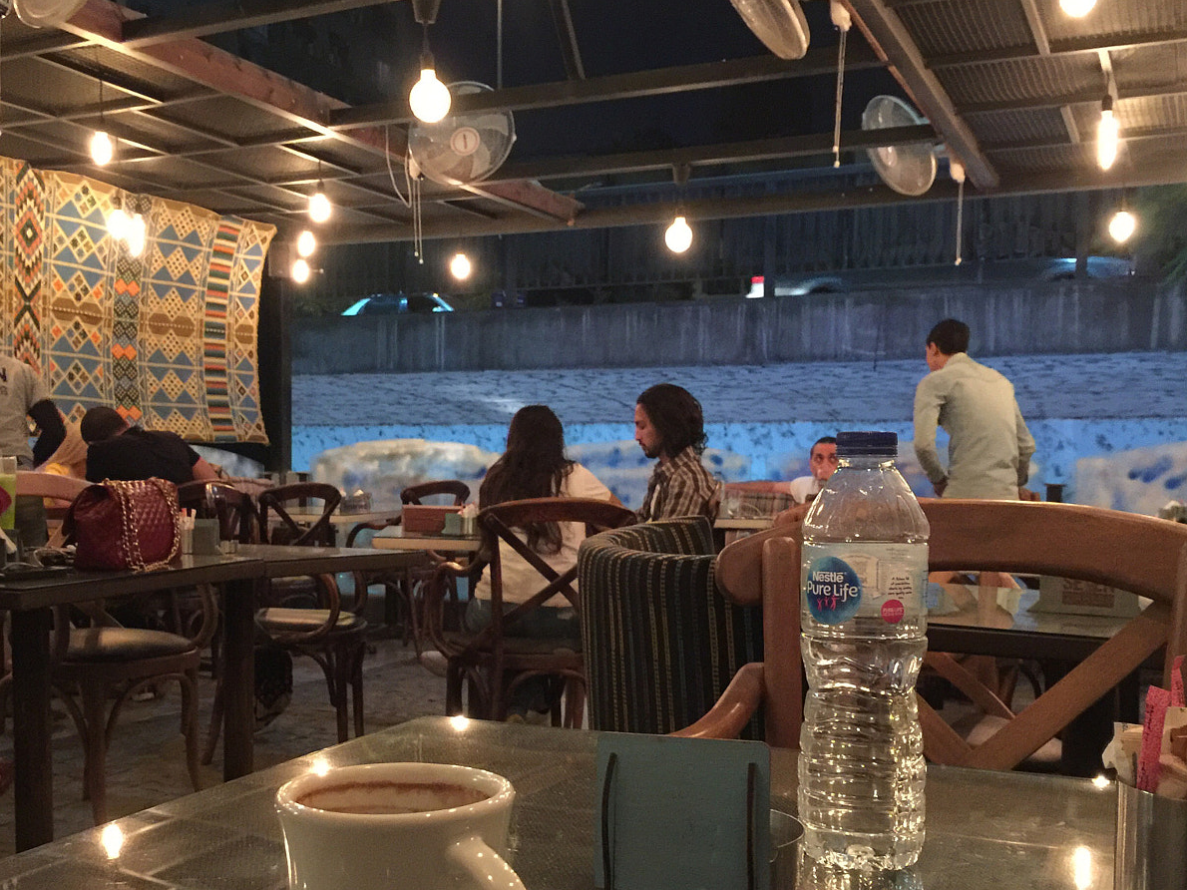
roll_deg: -0.7
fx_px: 1337
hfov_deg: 47.8
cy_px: 564
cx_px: 518
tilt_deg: -4.3
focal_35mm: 39
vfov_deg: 36.6
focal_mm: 4.15
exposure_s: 1/8
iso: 200
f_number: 2.2
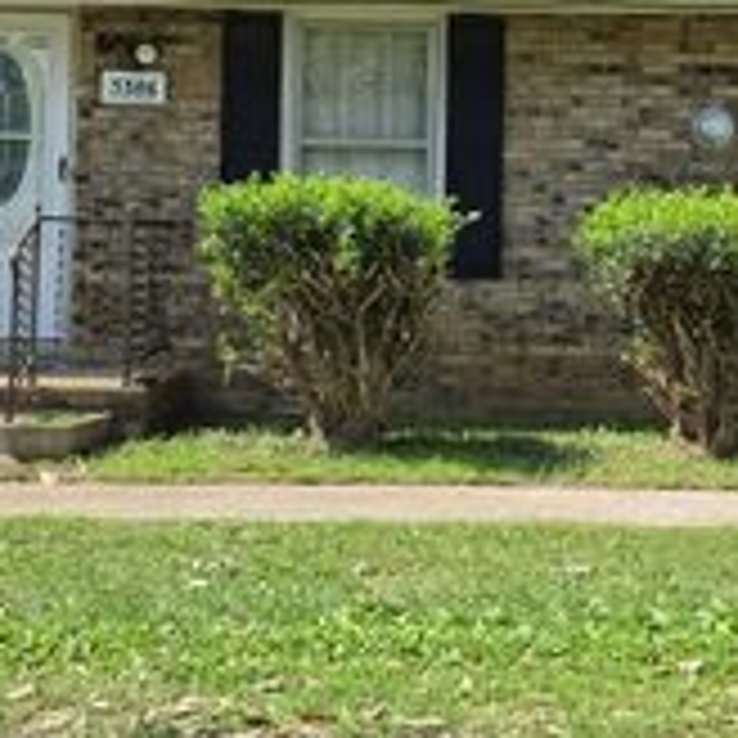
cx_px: 436
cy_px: 223
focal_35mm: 62
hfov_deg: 27.7
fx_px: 1495
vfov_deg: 27.5
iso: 64
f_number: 1.4
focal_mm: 6.5
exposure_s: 1/1989
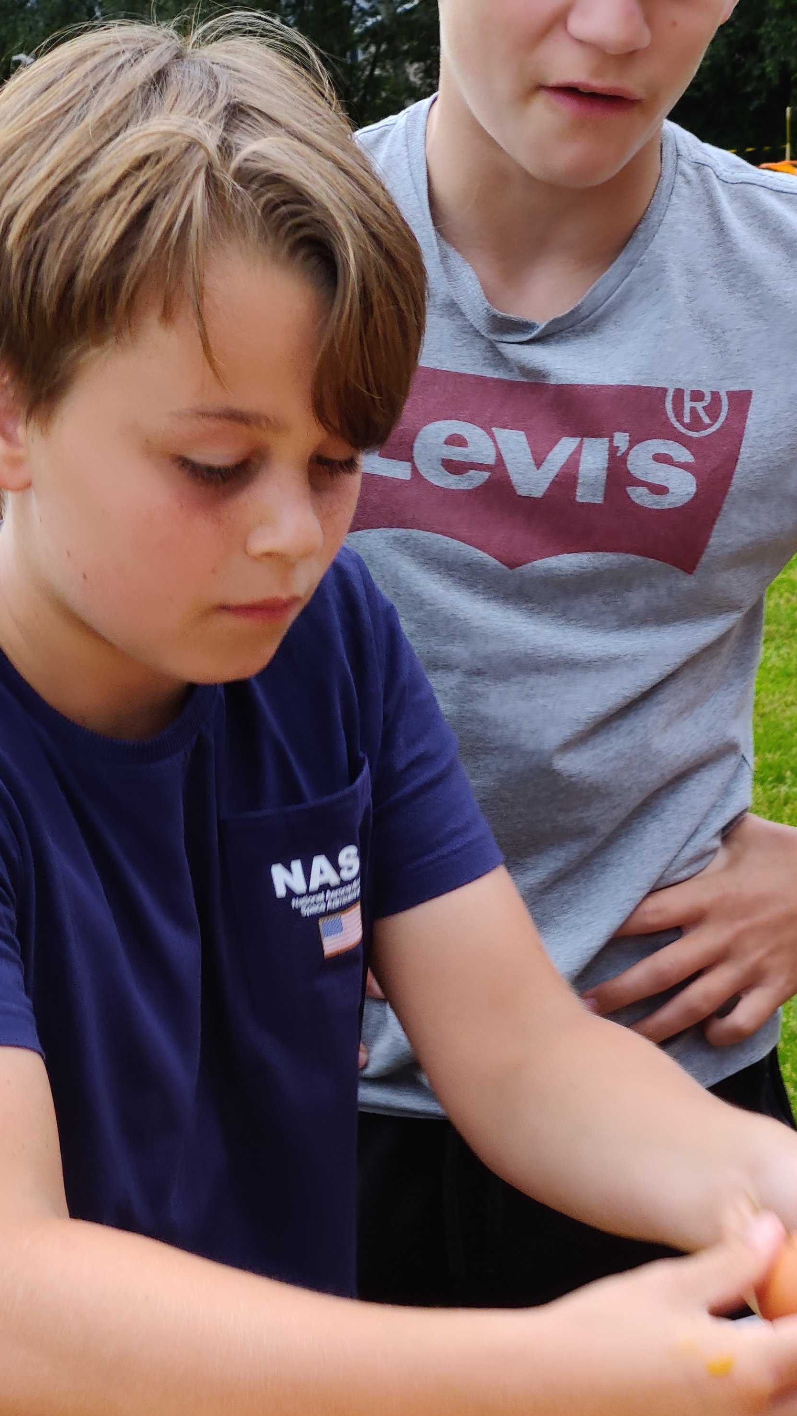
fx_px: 3644
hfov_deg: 12.5
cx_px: 343
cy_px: 940
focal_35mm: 97
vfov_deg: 21.9
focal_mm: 6.26
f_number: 2.2
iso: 200
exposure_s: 1/50
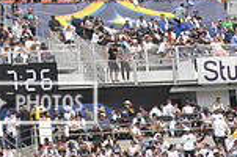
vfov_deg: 4.1
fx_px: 2174
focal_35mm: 331
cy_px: -133
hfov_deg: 6.2
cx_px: -14
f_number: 11
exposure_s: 1/500
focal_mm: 86
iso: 320
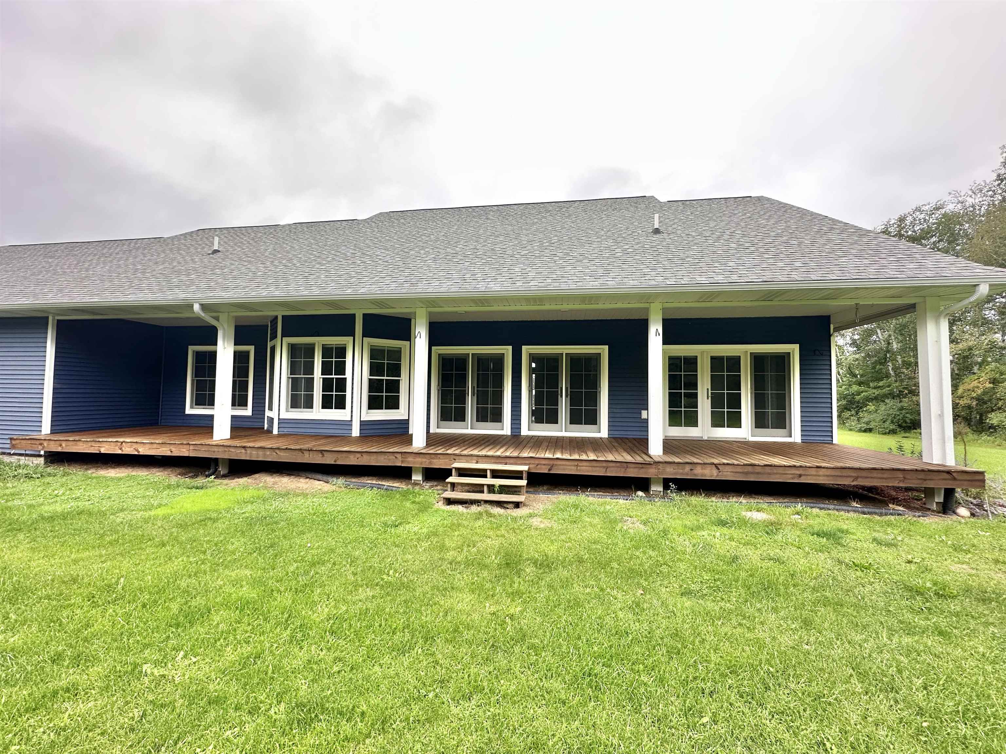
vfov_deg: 85.7
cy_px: 377
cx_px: 503
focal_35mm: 14
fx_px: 407
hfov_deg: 102.1
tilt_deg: +1.1
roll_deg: -1.0
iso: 40
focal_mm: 2.22
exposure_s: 1/181
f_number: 2.2
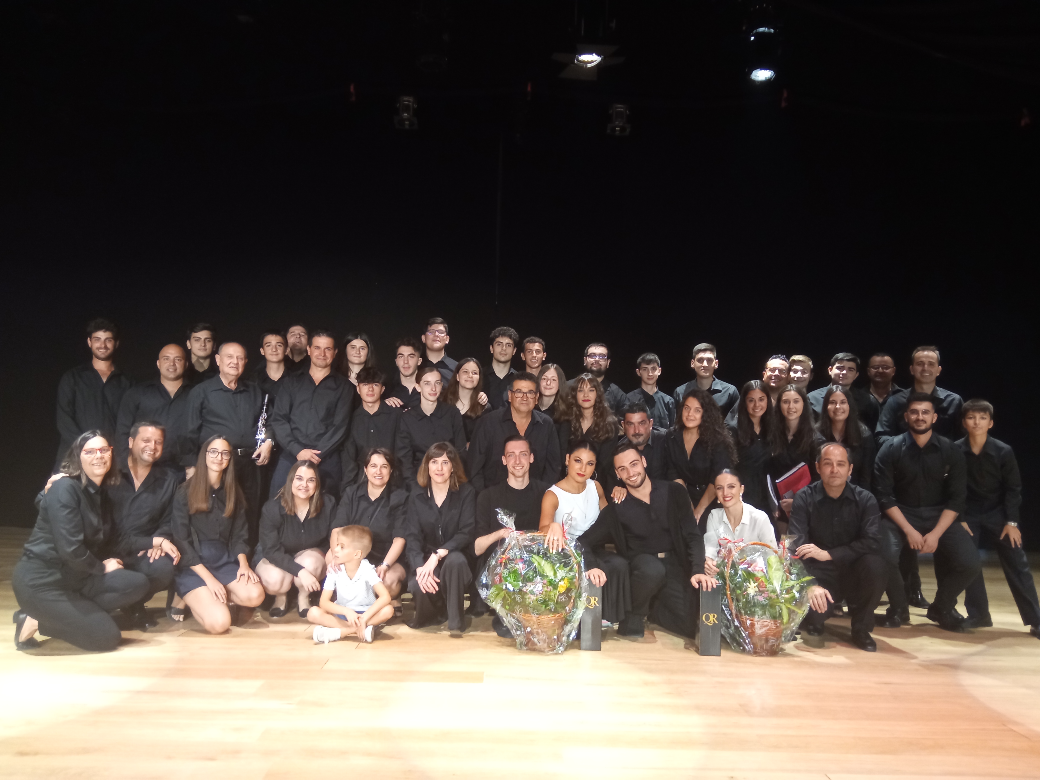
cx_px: 520
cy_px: 390
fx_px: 811
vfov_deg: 51.4
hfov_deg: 65.3
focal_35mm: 27
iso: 466
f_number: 2.2
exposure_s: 1/33.3
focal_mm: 3.79
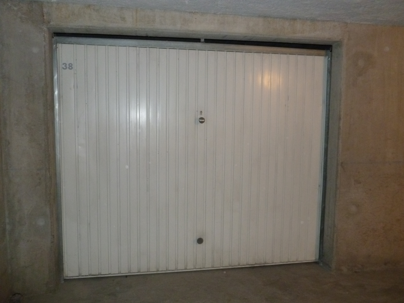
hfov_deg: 63.4
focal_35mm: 28
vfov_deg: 49.7
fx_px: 327
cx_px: 202
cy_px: 152
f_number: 3.3
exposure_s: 1/10
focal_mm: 5
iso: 400
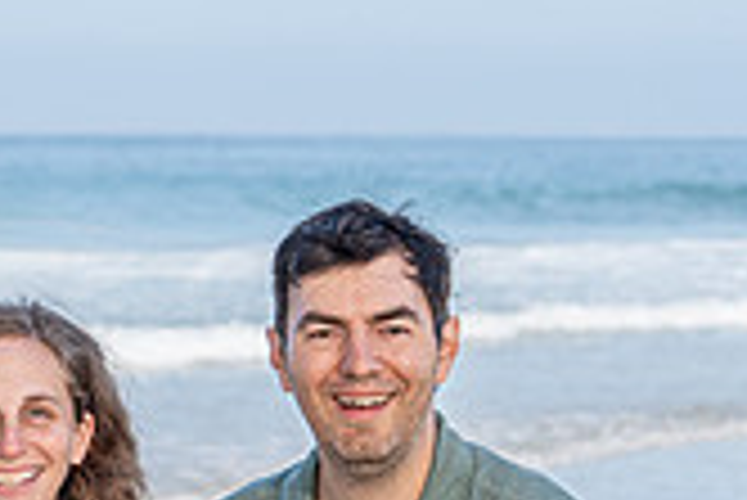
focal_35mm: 301
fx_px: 6251
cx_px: -14
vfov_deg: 4.5
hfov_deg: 6.8
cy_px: 736
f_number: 6.3
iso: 160
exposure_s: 1/320
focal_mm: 86
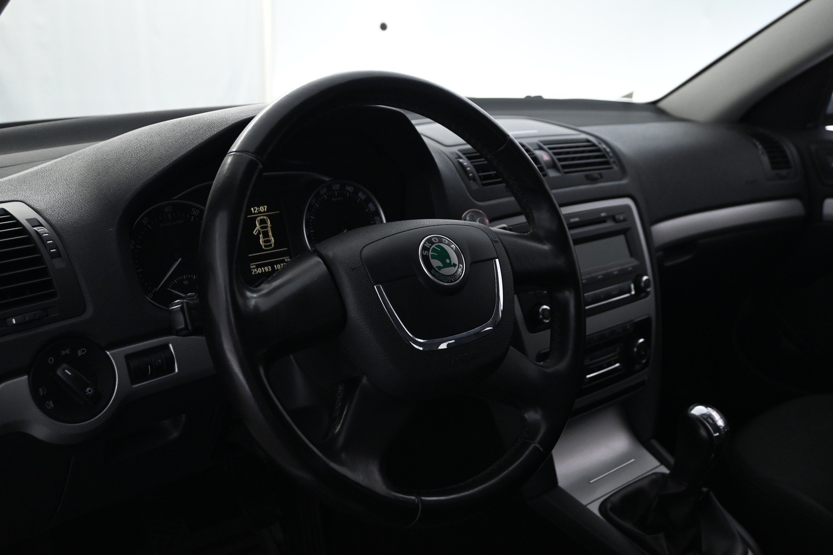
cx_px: 416
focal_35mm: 33
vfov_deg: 40.0
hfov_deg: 57.2
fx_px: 764
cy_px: 278
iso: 1600
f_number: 4
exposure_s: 1/25
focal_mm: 22
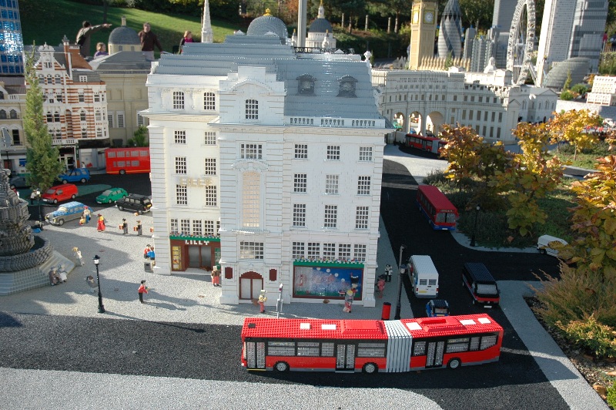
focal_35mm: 33
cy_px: 205
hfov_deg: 57.3
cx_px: 308
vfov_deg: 39.9
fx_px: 564
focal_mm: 22
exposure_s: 1/500
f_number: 3.8
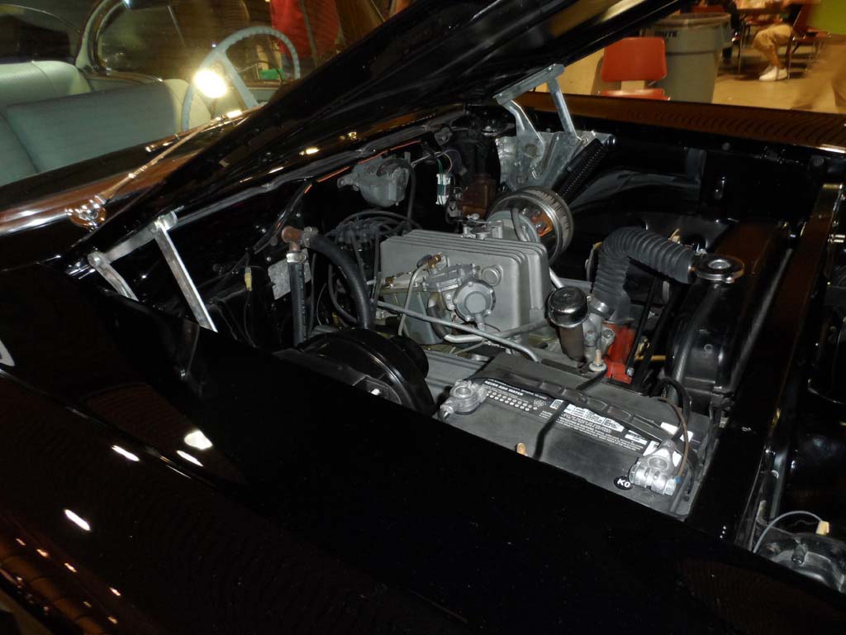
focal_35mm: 24
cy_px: 318
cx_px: 423
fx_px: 587
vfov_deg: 56.8
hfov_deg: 71.6
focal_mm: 4
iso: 400
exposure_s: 1/8
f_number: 3.2
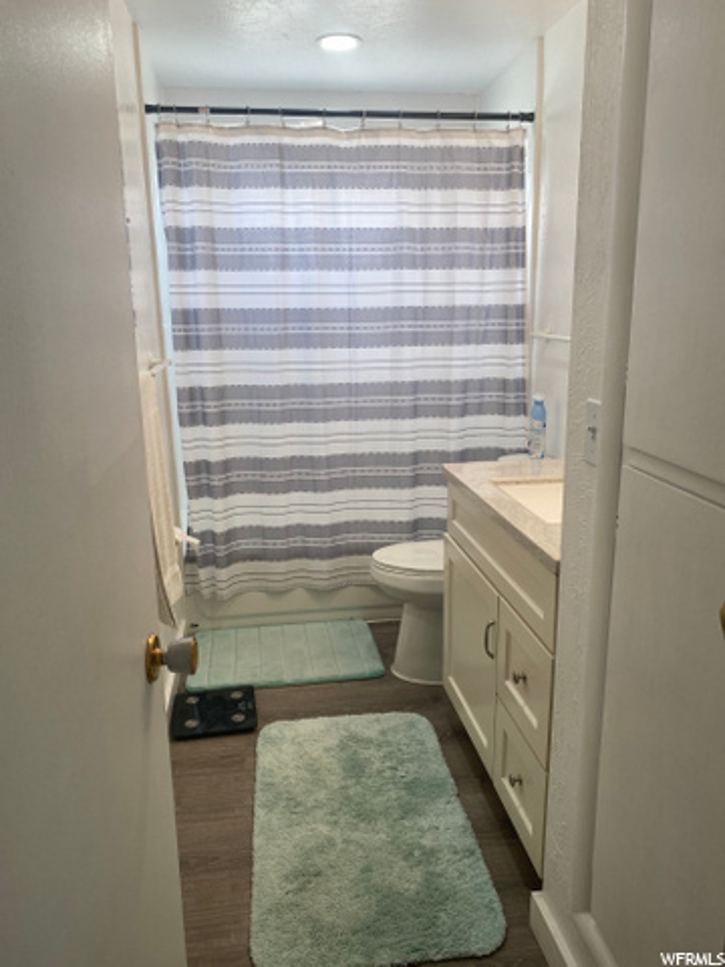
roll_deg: +0.7
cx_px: 362
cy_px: 484
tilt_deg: -11.8
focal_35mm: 26
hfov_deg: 53.1
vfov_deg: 67.3
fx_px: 726
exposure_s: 1/120
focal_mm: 4.25
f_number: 1.8
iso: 40
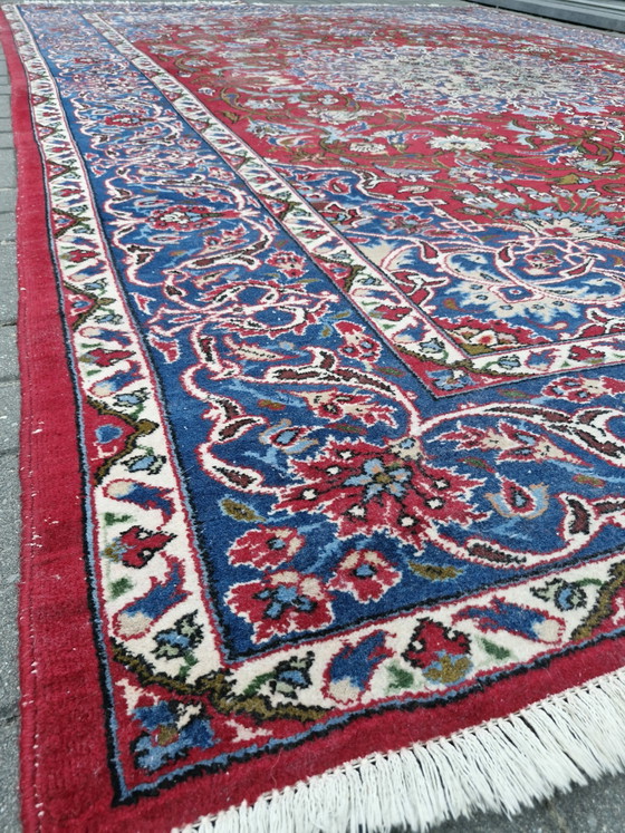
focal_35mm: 23
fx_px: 554
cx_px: 312
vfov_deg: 73.9
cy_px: 416
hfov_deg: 58.9
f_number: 1.8
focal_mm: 5.54
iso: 1000
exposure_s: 1/120
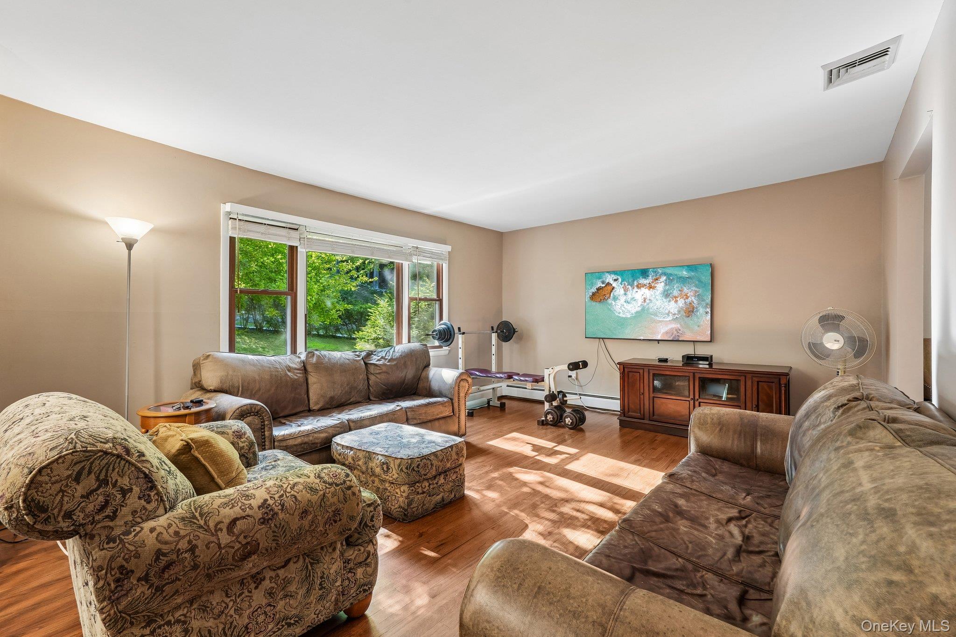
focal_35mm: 16
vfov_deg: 72.0
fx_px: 438
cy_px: 318
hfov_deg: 95.0
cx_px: 478
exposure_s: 1/6
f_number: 9
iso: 400
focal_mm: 16.5
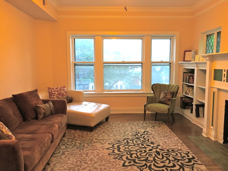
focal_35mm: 29
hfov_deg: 61.7
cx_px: 114
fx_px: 191
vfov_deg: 48.2
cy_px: 86
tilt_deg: -7.0
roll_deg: -0.5
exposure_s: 1/30
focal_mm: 4.15
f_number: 2.2
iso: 250
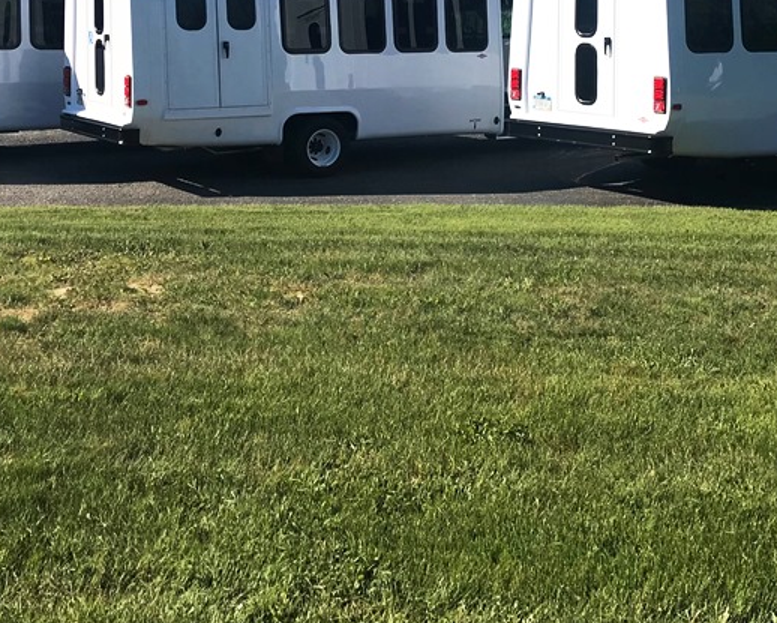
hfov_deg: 34.7
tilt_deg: -3.3
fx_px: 1242
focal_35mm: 54
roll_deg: +1.0
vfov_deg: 27.2
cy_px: 75
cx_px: 416
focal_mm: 3.99
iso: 20
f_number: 1.8
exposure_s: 1/2083
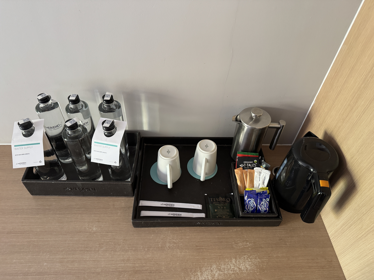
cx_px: 187
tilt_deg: -47.5
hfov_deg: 71.6
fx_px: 259
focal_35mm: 24
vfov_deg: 56.8
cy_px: 140
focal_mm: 6.76
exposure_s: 1/50
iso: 500
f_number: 1.78
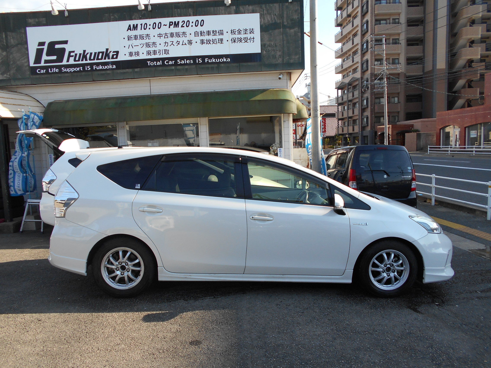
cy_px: 184
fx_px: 369
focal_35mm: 26
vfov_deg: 53.1
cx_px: 246
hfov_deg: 67.3
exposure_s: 1/400
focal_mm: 4.6
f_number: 3.2
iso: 80
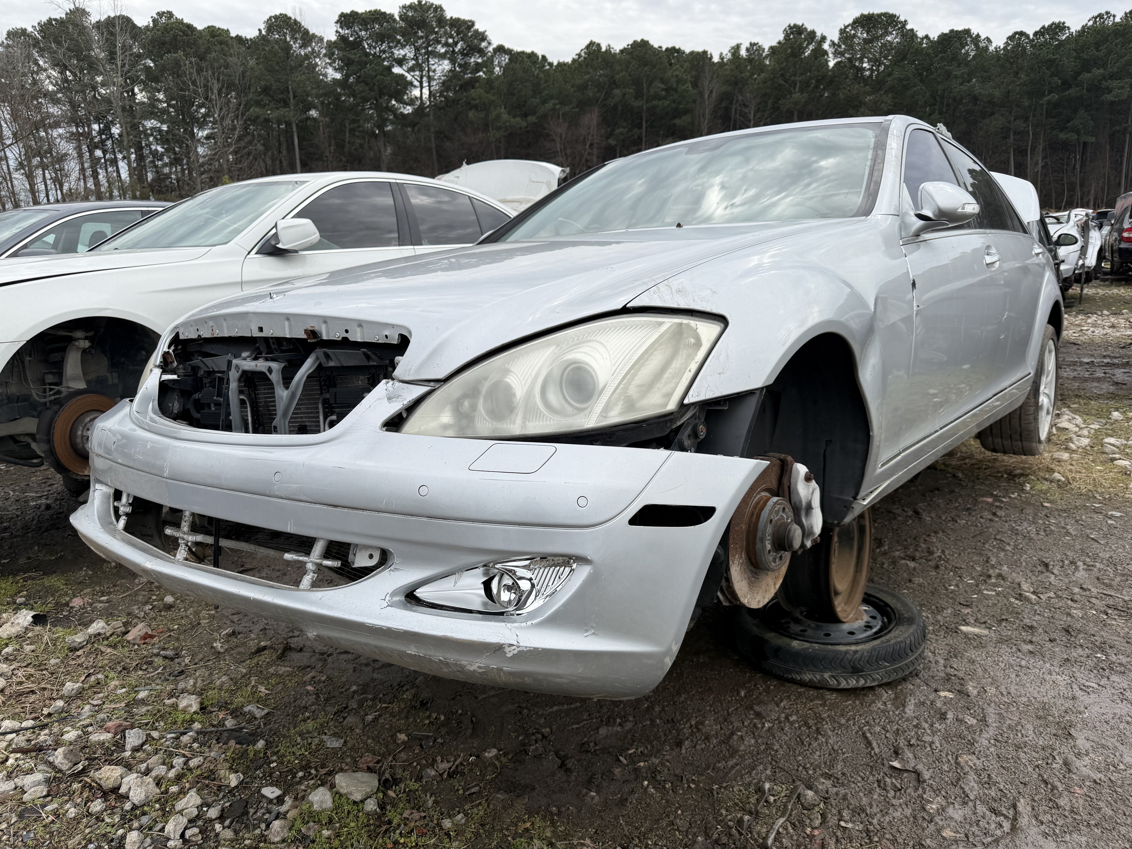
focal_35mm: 24
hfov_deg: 71.6
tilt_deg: -11.4
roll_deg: +1.7
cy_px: 424
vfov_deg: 56.8
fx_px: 785
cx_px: 566
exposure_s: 1/2525
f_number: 1.78
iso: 80
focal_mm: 6.76
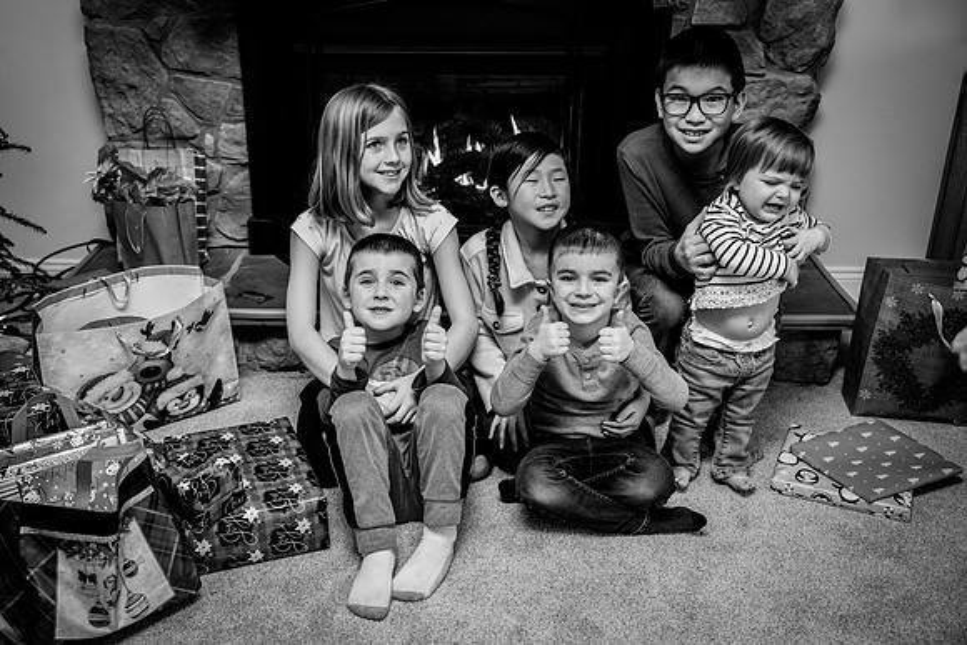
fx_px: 1002
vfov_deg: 35.7
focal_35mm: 37
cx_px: 458
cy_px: 322
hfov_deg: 51.5
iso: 800
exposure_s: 1/250
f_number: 2.8
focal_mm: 35
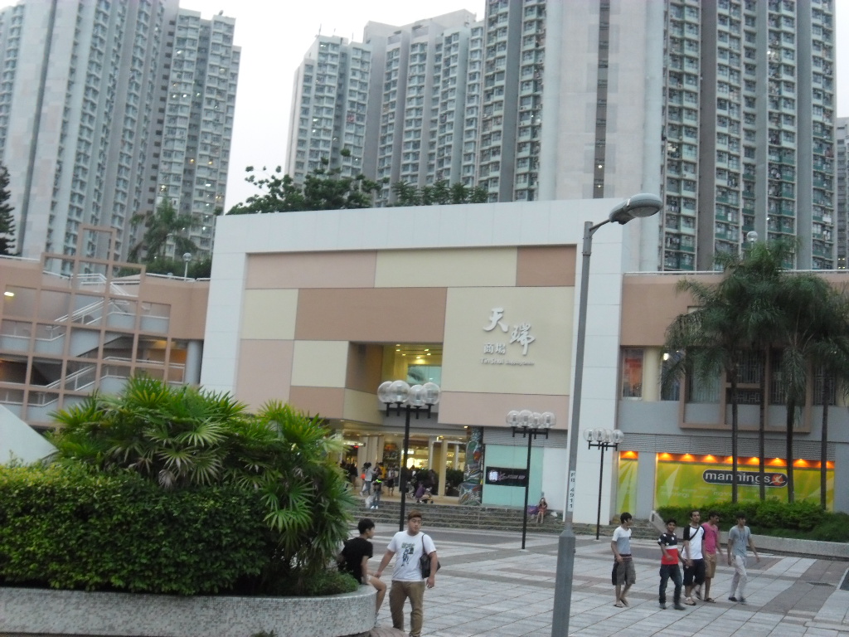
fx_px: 1079
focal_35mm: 44
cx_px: 424
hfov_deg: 42.9
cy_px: 318
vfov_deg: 32.9
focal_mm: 7.8
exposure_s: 1/22
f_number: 4.5
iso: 200
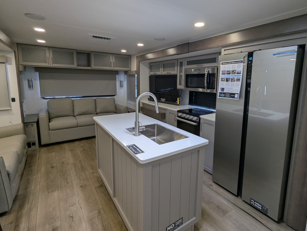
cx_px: 165
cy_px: 103
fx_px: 160
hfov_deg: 87.5
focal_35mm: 18
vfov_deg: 71.5
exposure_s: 1/120
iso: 161
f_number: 2.2
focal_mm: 2.35
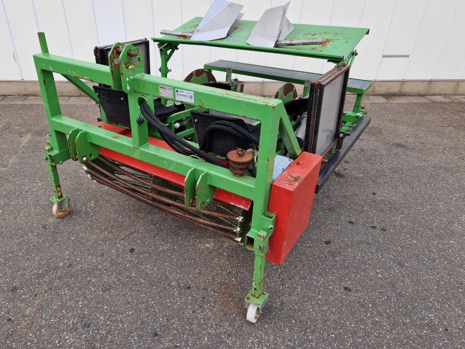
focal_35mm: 26
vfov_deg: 53.0
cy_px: 168
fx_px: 349
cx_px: 212
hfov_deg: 67.2
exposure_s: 1/180
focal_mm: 5.4
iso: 50
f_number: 1.8
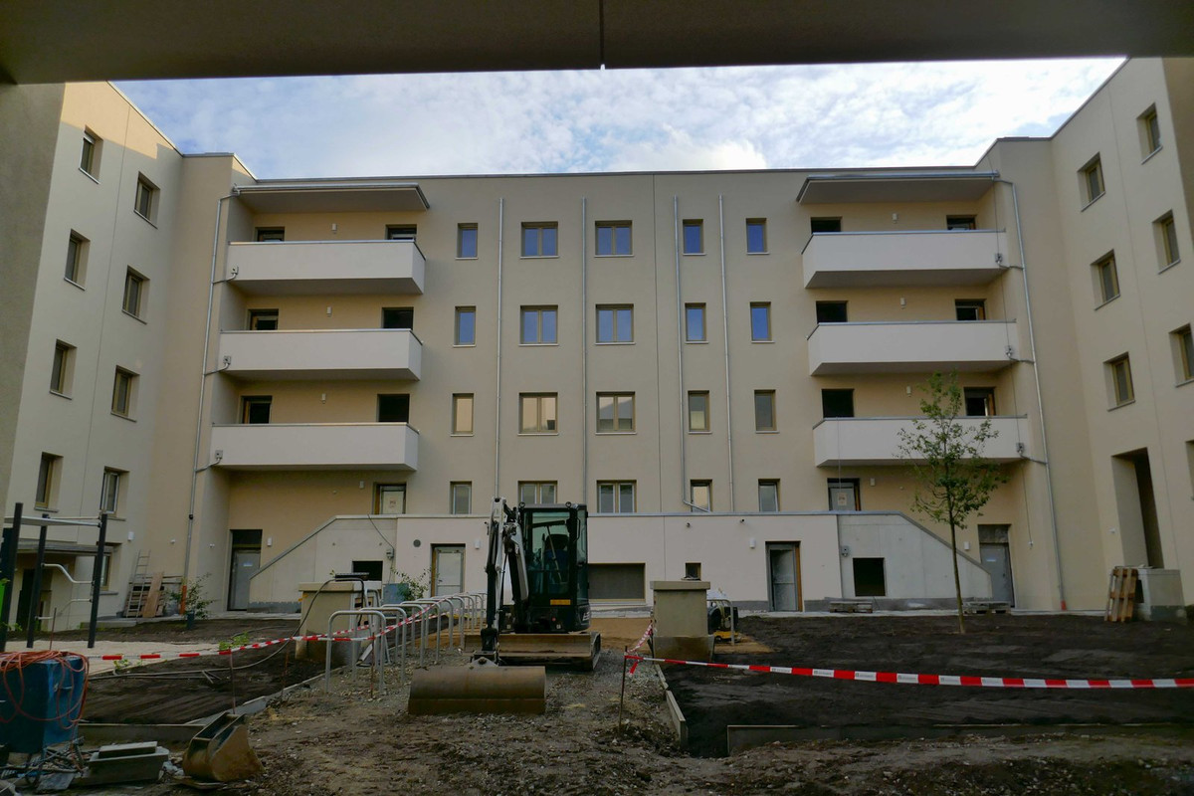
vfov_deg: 51.3
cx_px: 597
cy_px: 398
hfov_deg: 71.5
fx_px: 829
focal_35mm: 25
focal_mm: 9.1
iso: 500
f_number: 3.5
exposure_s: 1/800
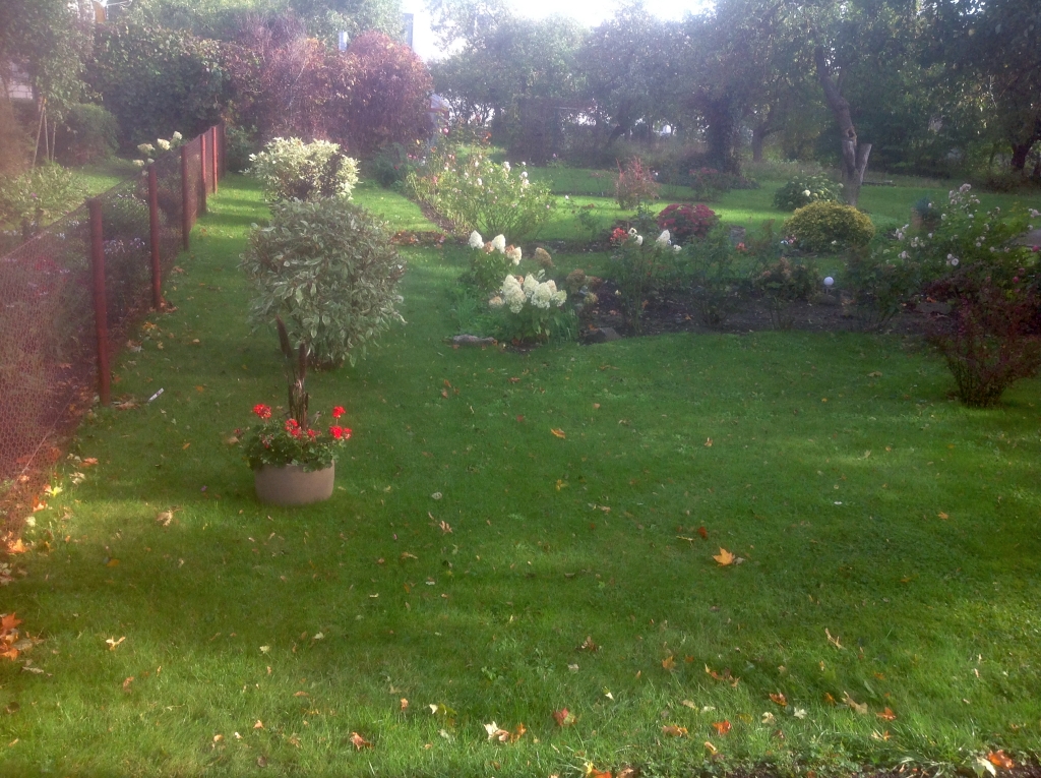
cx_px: 520
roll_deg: -3.7
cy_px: 389
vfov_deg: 40.6
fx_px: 1051
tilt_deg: -16.0
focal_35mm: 35
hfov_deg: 52.7
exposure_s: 1/234
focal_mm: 4.28
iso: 50
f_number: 2.4
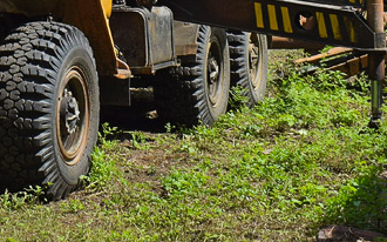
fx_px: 1464
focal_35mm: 139
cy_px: -224
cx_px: -106
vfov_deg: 8.9
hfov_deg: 14.5
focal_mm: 25
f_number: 7.1
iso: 200
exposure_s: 1/640
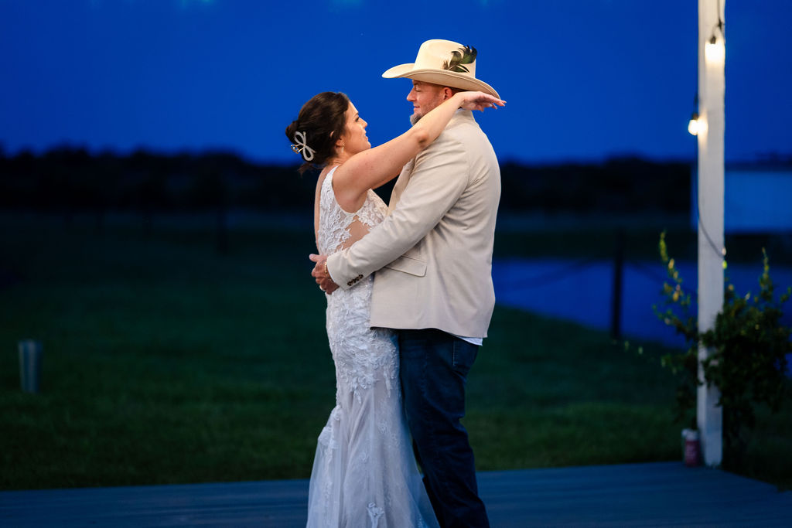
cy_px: 264
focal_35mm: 85
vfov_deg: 16.0
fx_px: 1879
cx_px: 396
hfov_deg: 23.8
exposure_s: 1/80
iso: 800
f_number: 1.4
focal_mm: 85
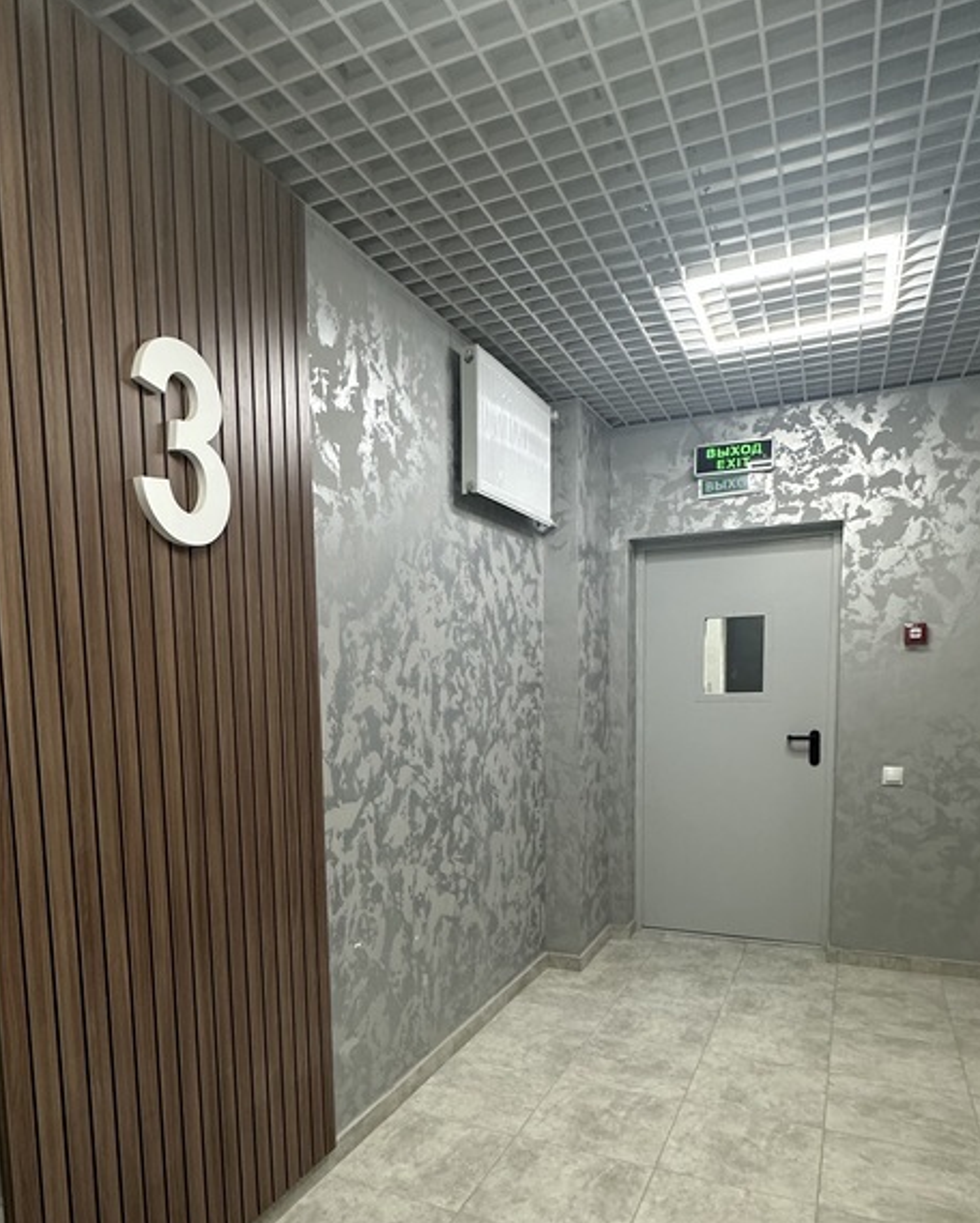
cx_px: 426
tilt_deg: -5.5
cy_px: 774
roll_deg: +1.3
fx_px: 869
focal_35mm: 24
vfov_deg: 69.0
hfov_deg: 58.6
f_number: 2.2
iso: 200
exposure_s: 1/100
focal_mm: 2.22
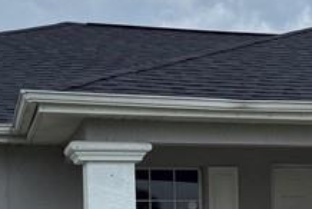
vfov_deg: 11.6
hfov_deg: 16.8
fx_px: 1015
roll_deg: +1.2
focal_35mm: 117
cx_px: 358
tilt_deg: +1.5
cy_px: 220
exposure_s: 1/4167
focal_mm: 6.76
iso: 80
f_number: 1.78
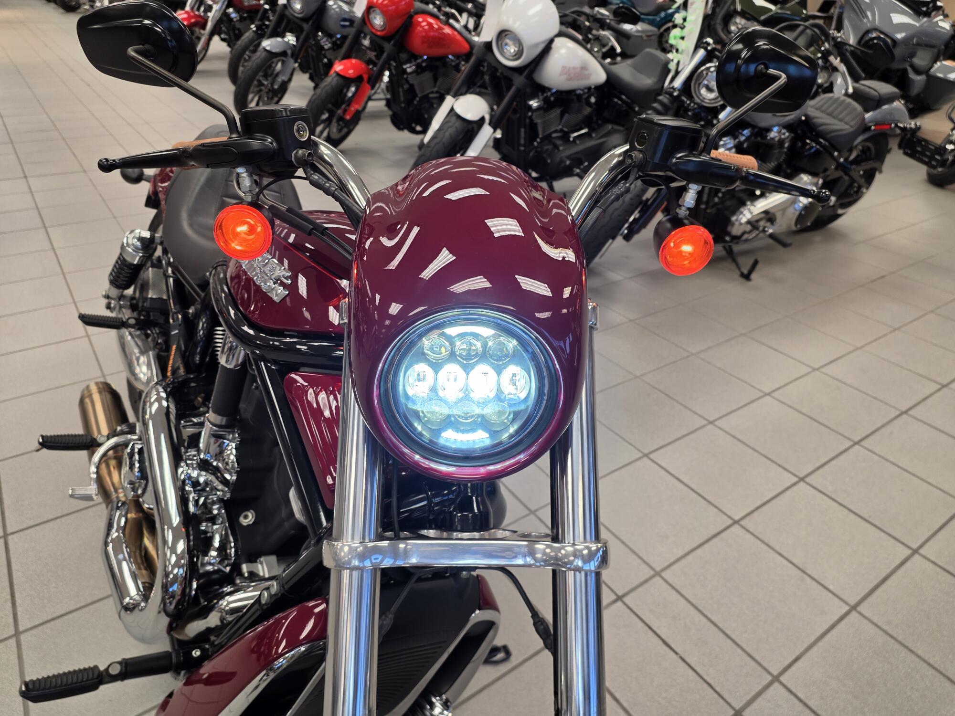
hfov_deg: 73.9
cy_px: 358
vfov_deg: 58.9
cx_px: 478
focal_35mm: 23
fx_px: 635
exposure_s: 1/120
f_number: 1.7
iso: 64
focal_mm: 6.25
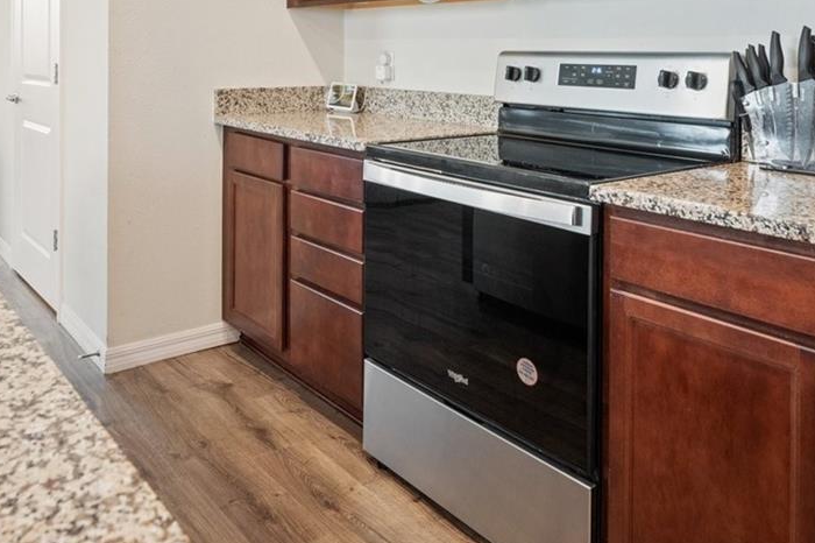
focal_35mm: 32
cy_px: 54
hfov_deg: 58.0
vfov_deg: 38.3
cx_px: 302
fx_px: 724
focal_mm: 14
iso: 400
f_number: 8
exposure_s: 1/4
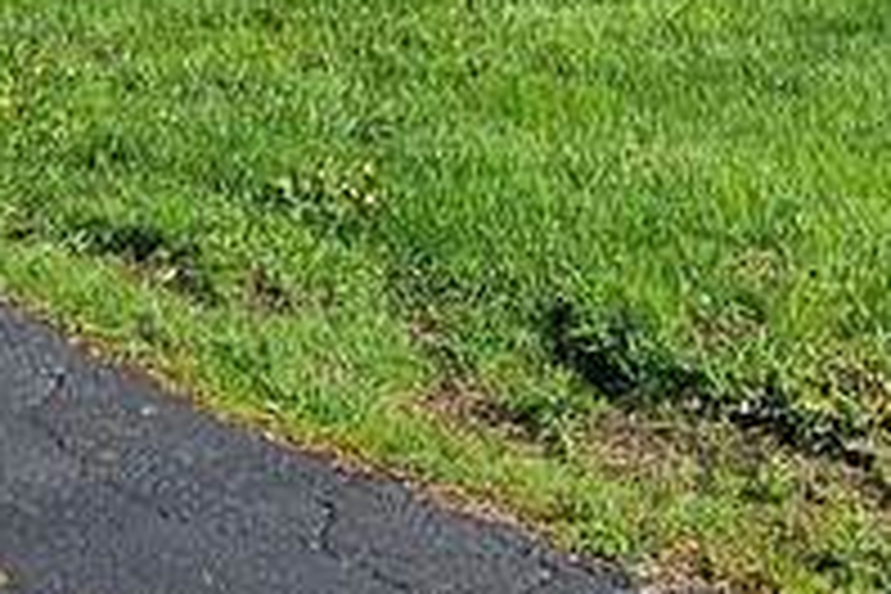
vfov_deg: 7.2
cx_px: 626
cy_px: -1534
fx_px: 3836
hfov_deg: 13.2
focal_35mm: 155
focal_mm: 5.4
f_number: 1.8
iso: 25
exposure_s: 1/2032
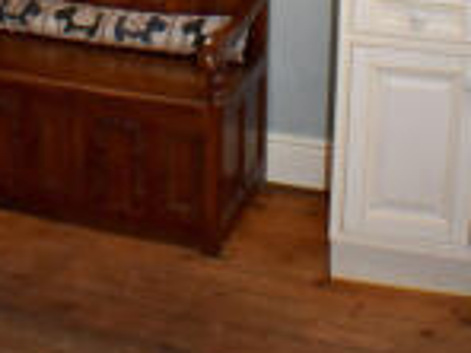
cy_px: -231
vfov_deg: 15.5
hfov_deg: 22.9
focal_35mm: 85
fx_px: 1157
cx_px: 145
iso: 1000
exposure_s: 1/60
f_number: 3.8
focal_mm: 20
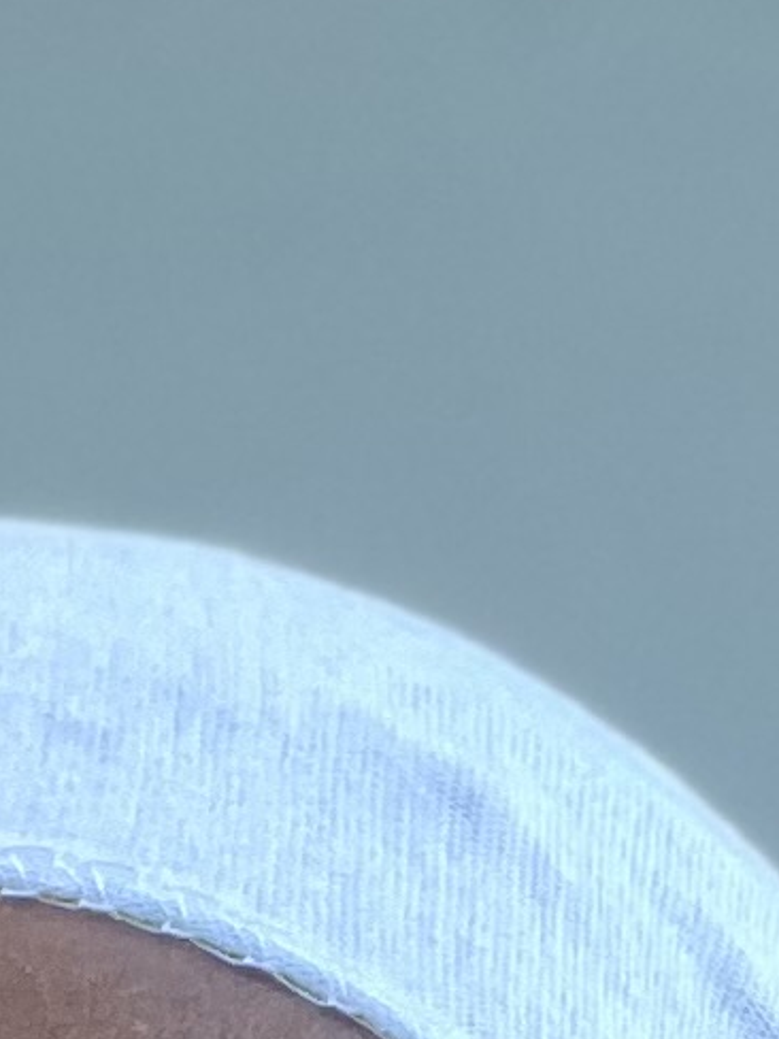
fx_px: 5701
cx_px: -196
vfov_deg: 9.2
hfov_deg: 7.7
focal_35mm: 190
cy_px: 2608
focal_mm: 2.71
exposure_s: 1/111
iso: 100
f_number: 2.2
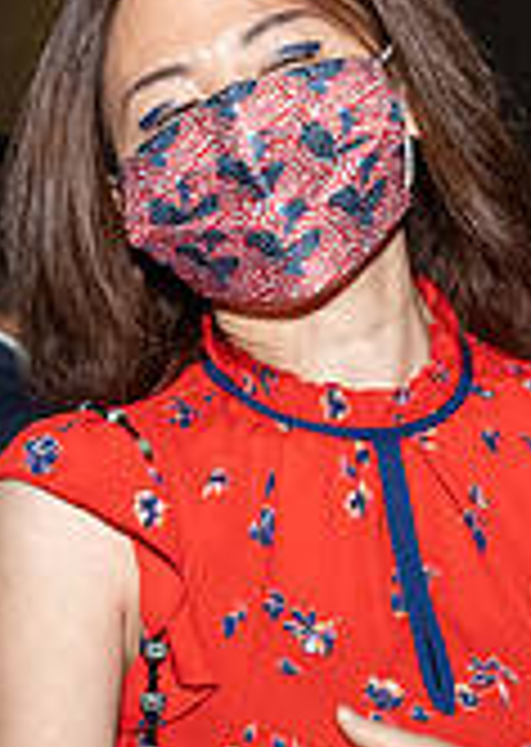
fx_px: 3389
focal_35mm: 160
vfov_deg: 12.5
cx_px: 198
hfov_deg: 9.0
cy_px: 570
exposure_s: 1/250
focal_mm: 24
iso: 500
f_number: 6.3
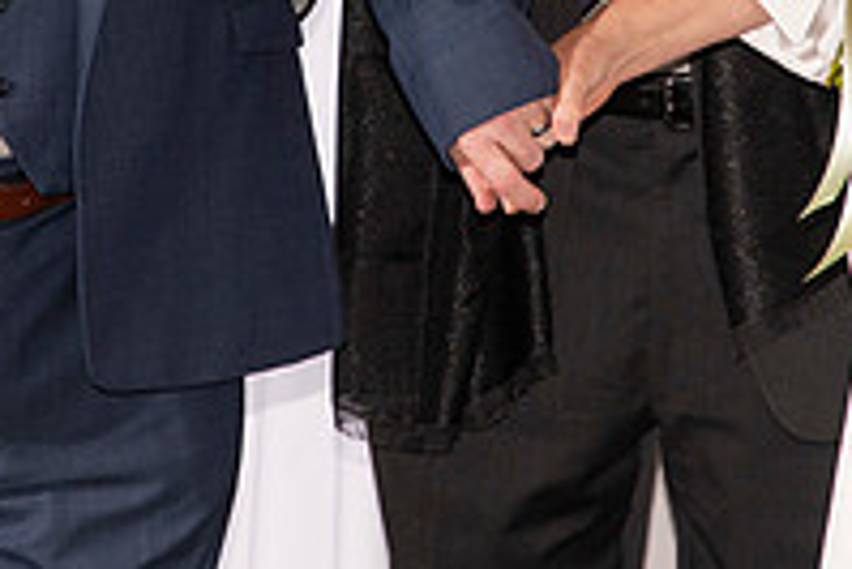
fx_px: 20675
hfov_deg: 2.4
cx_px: 428
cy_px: -130
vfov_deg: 1.6
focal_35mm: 873
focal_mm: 300
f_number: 7.1
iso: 1000
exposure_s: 1/160
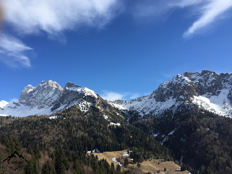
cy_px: 87
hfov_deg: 61.7
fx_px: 194
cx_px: 116
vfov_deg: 48.2
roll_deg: +0.8
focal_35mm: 29
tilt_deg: +14.4
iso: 32
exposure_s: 1/1647
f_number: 2.2
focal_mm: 4.15
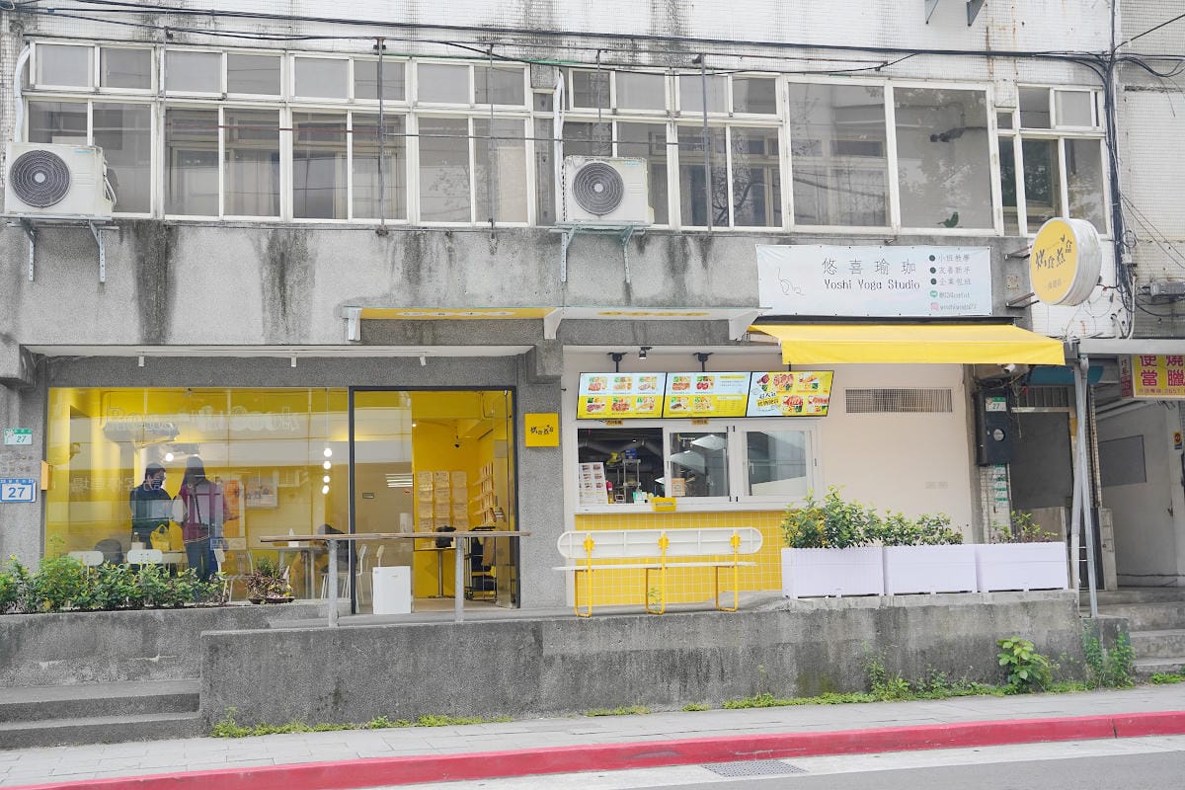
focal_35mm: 40
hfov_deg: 48.5
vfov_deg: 33.4
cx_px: 592
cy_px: 395
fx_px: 1317
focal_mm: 40
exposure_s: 1/160
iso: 800
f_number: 4
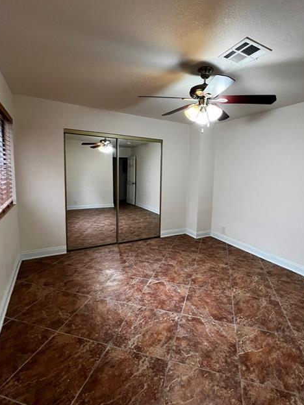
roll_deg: -0.5
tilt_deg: -6.3
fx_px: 187
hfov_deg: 77.9
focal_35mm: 16
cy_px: 191
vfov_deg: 94.4
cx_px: 167
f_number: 1.8
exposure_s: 1/120
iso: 250
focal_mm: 1.57
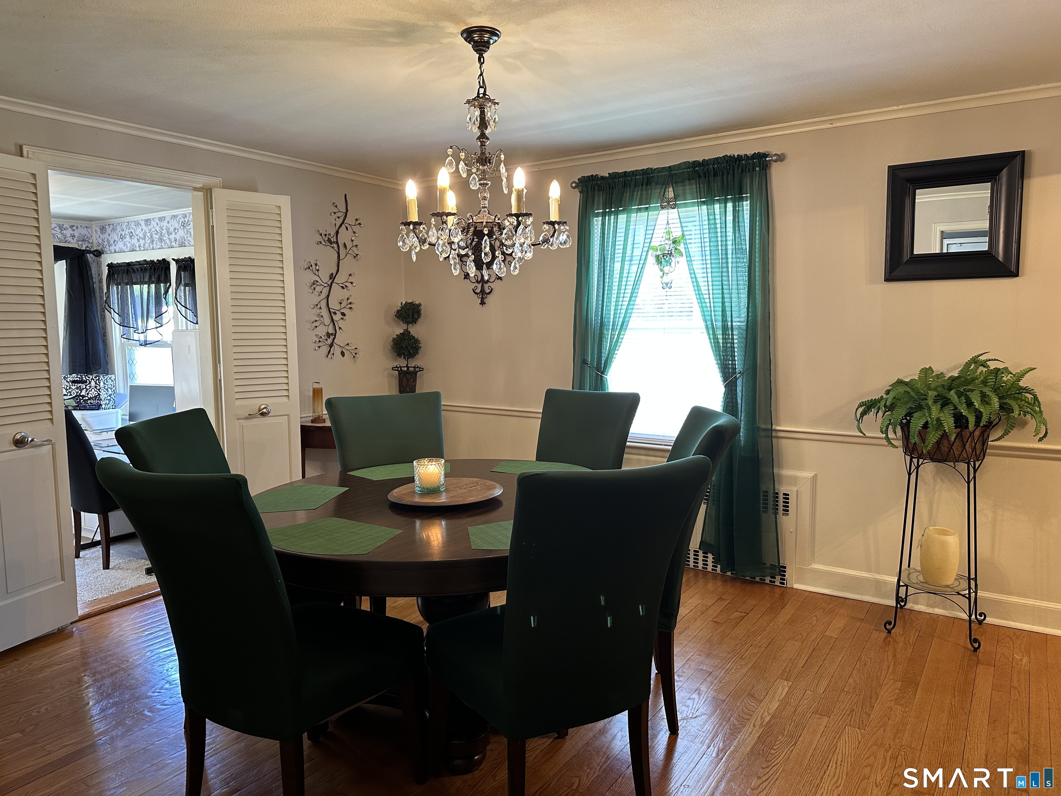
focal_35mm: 24
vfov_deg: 56.8
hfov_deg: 71.6
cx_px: 530
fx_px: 736
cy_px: 398
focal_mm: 6.86
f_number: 1.78
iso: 160
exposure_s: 1/60
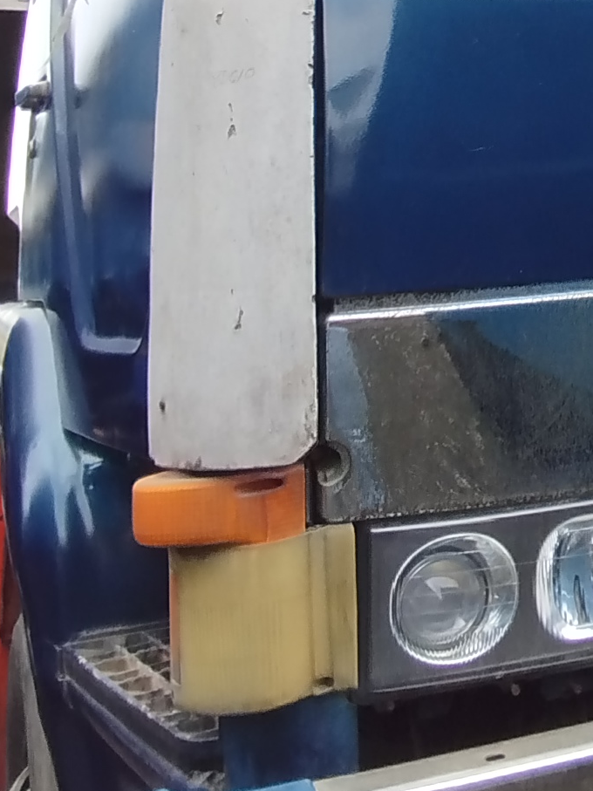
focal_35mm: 54
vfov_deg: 33.1
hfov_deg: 23.9
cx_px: 765
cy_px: 30
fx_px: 1234
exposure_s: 1/129
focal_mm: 1.65
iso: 50
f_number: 2.2
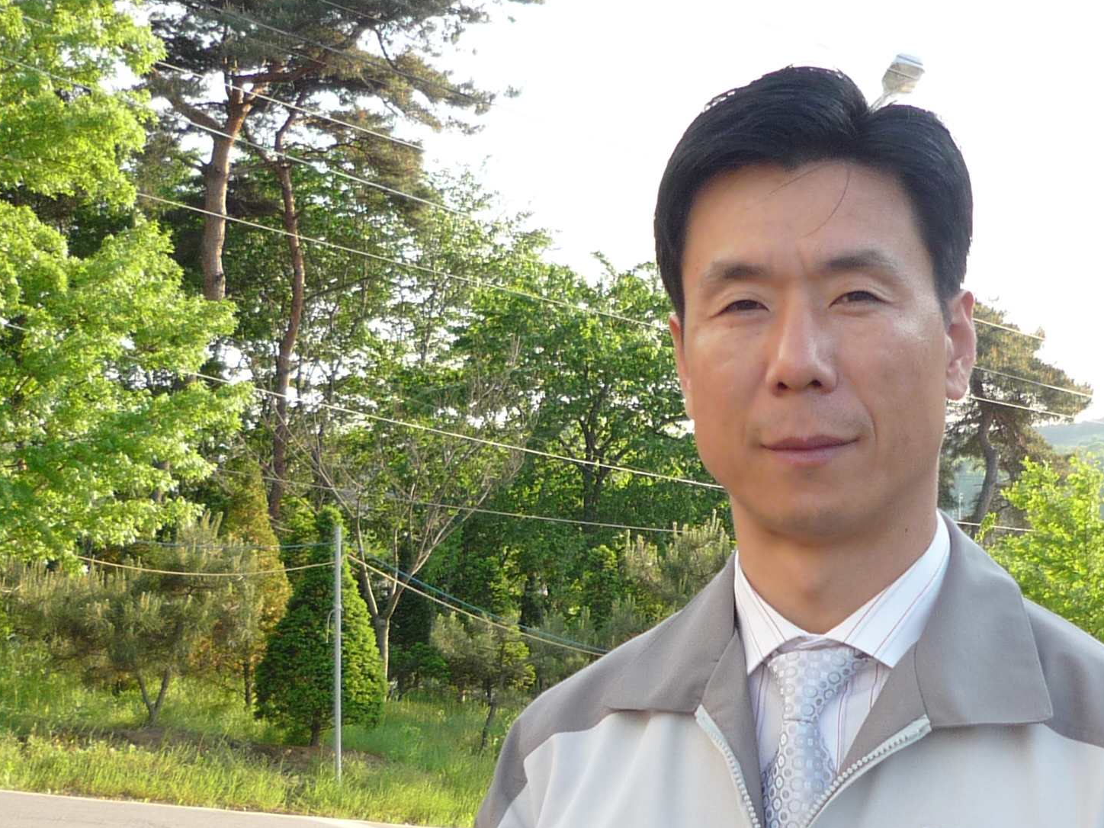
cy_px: 641
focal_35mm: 76
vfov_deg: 19.2
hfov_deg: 25.4
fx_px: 2424
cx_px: 783
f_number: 2.8
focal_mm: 5.5
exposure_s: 1/250
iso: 100
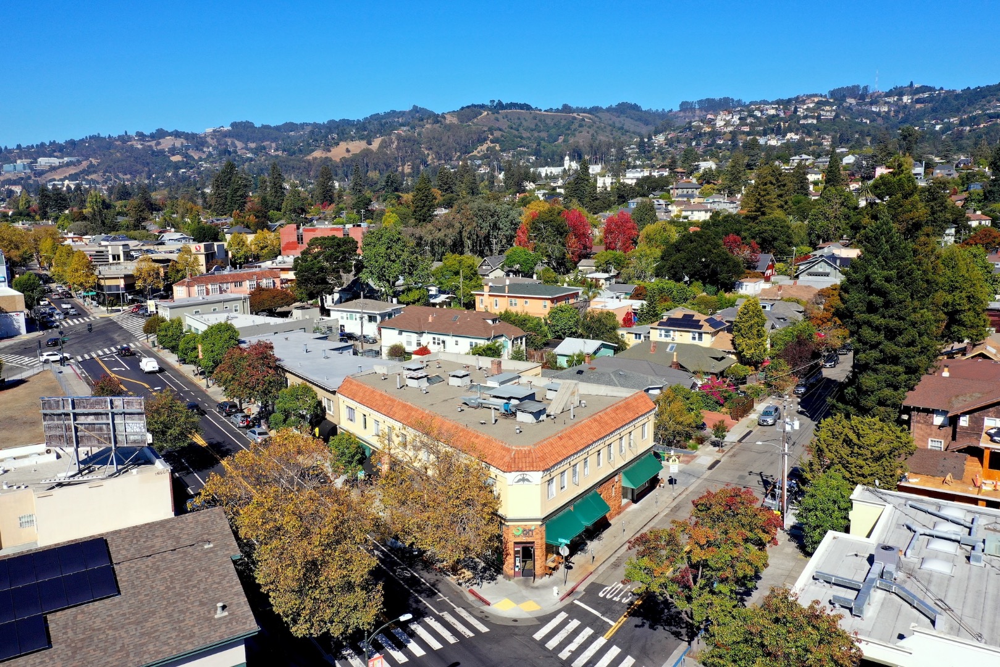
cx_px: 500
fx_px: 778
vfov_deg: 46.4
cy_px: 334
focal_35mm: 28
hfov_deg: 65.5
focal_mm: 10.26
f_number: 5.6
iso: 100
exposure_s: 1/400
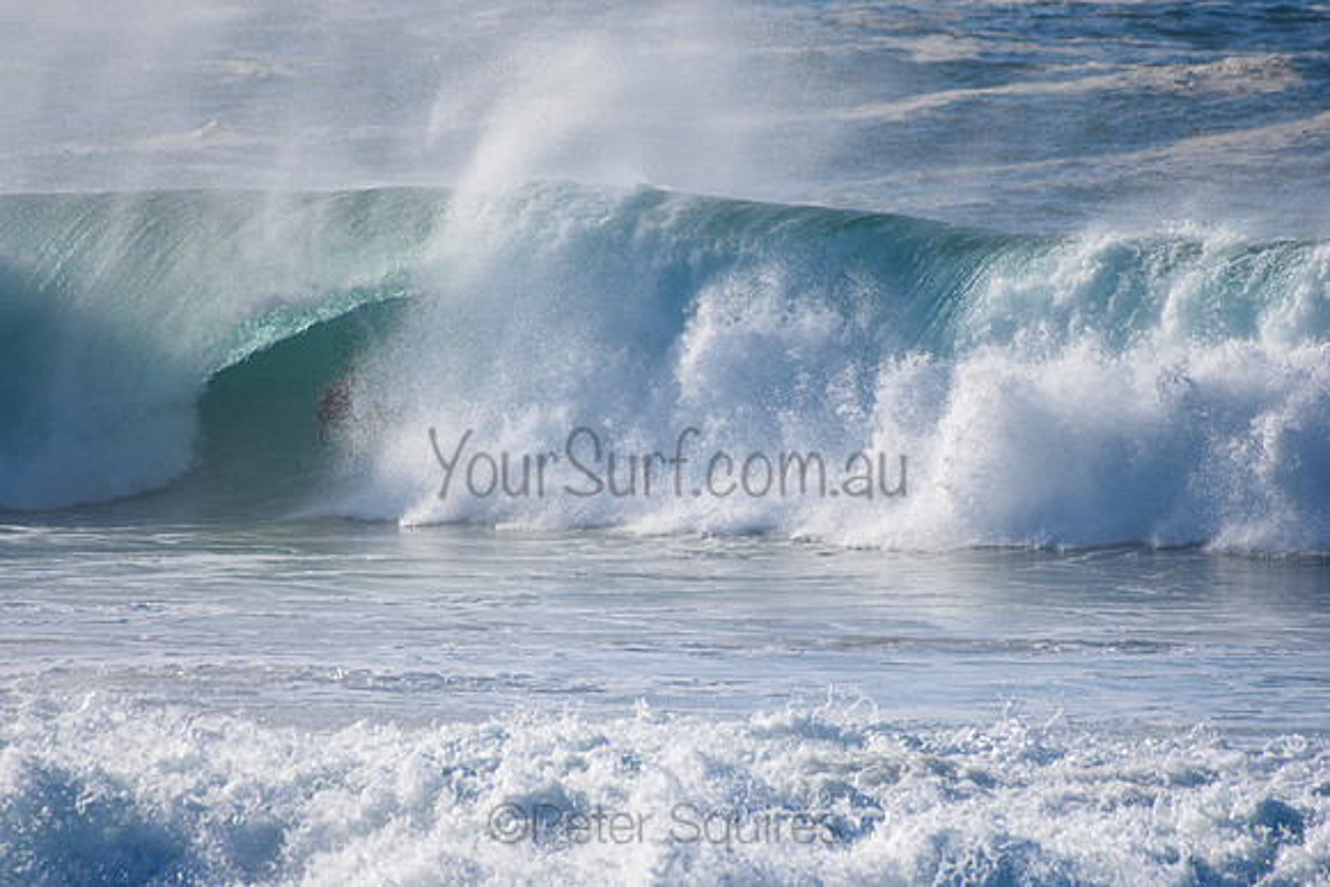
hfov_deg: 2.7
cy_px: 444
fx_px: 27714
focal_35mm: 750
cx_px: 665
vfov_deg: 1.8
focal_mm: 500
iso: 220
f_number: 5.6
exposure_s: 1/2000
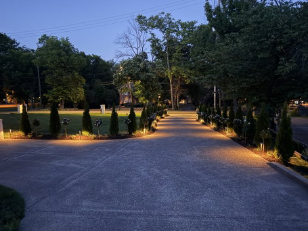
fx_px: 240
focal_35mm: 27
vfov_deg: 51.3
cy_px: 117
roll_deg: +2.8
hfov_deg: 65.3
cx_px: 154
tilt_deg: -6.3
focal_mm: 6.76
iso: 1600
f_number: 1.78
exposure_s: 1/9
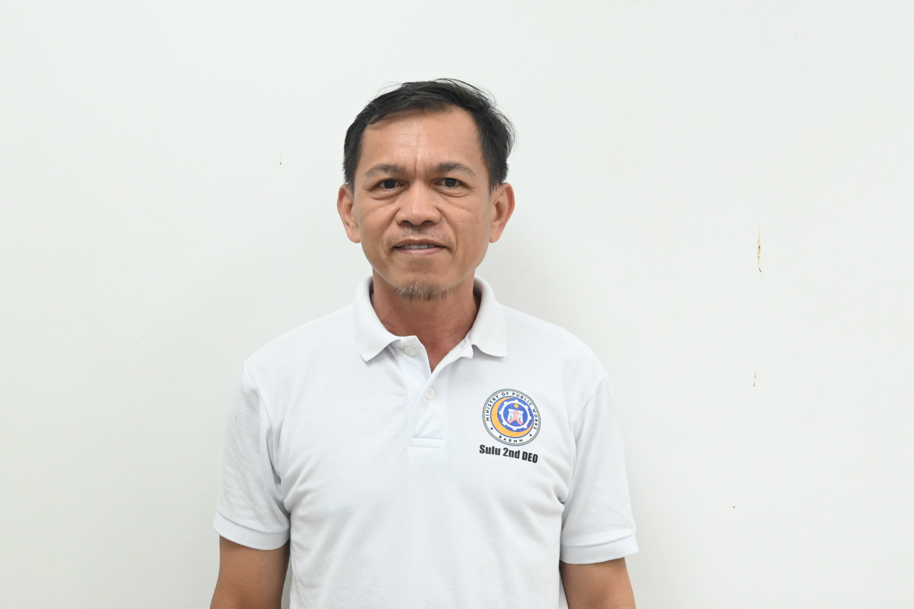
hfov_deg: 30.3
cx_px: 420
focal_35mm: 67
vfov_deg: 20.4
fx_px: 1690
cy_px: 271
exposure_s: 1/100
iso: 3200
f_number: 5.6
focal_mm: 39
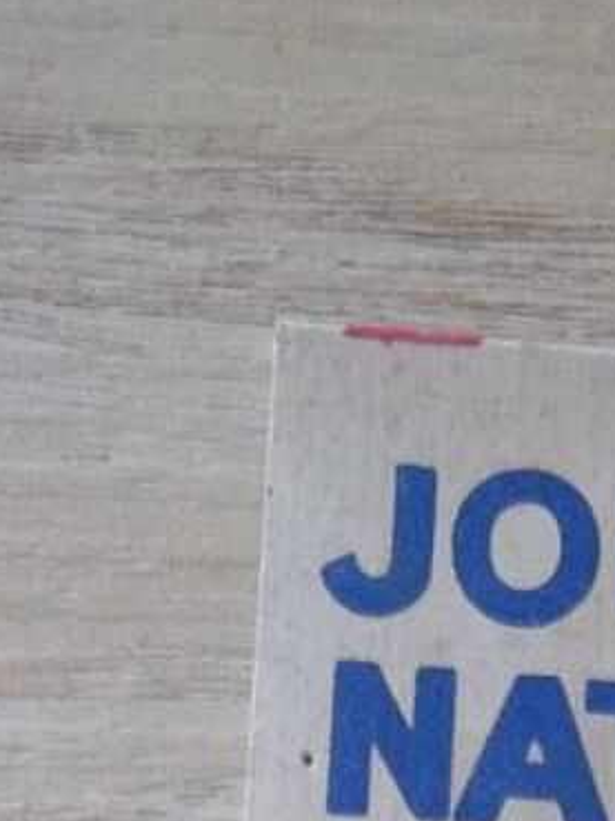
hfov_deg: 13.9
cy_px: 1359
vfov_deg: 16.9
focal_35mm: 101
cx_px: 850
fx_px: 2395
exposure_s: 1/30
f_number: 3.5
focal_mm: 5.05
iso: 134
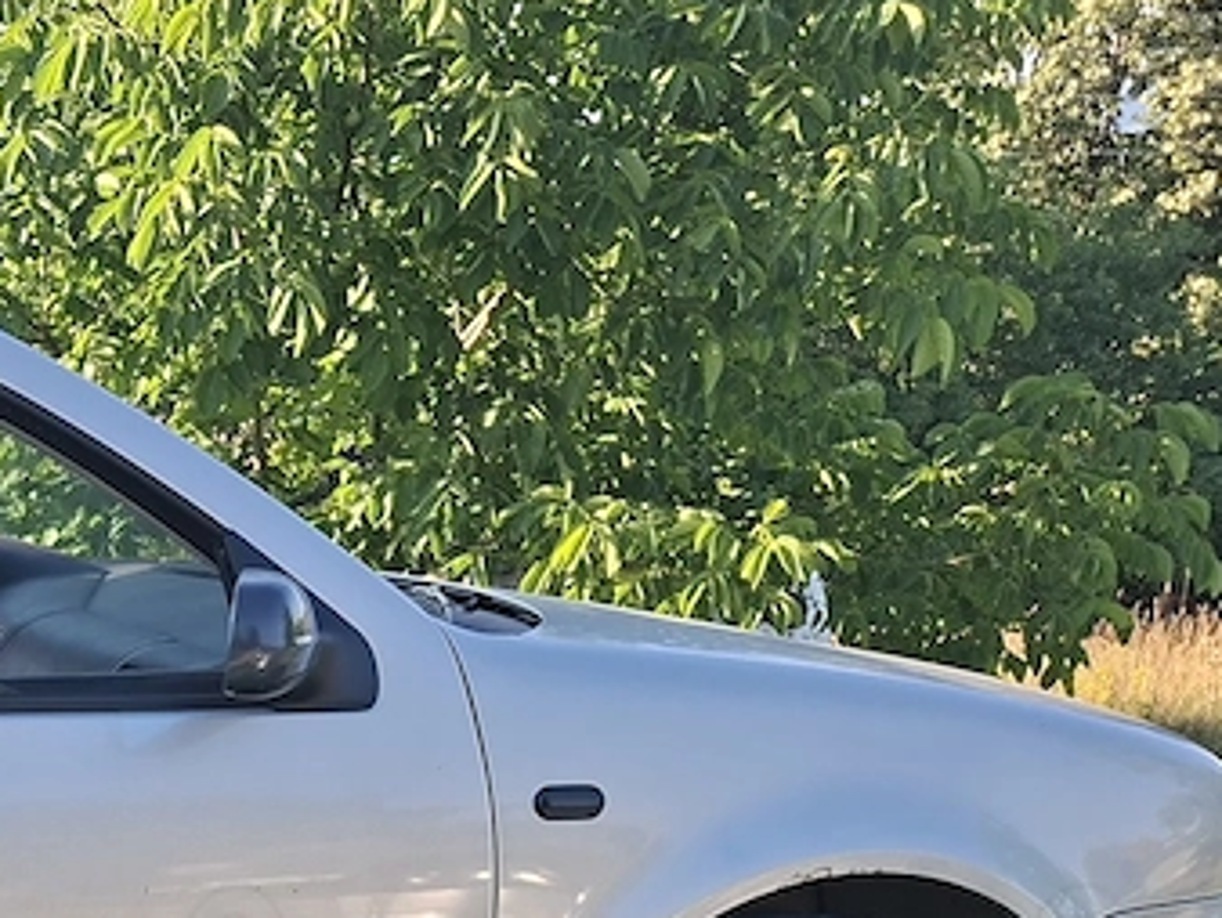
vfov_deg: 19.7
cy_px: 1236
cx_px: -528
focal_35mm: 68
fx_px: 2402
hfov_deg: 23.7
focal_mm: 5.54
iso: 50
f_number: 1.8
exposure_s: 1/646
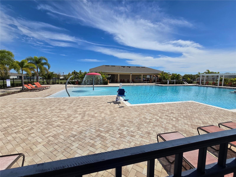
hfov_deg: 106.2
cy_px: 88
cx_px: 118
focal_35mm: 13
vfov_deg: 89.9
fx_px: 89
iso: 50
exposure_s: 1/4886
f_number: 2.2
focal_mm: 2.2
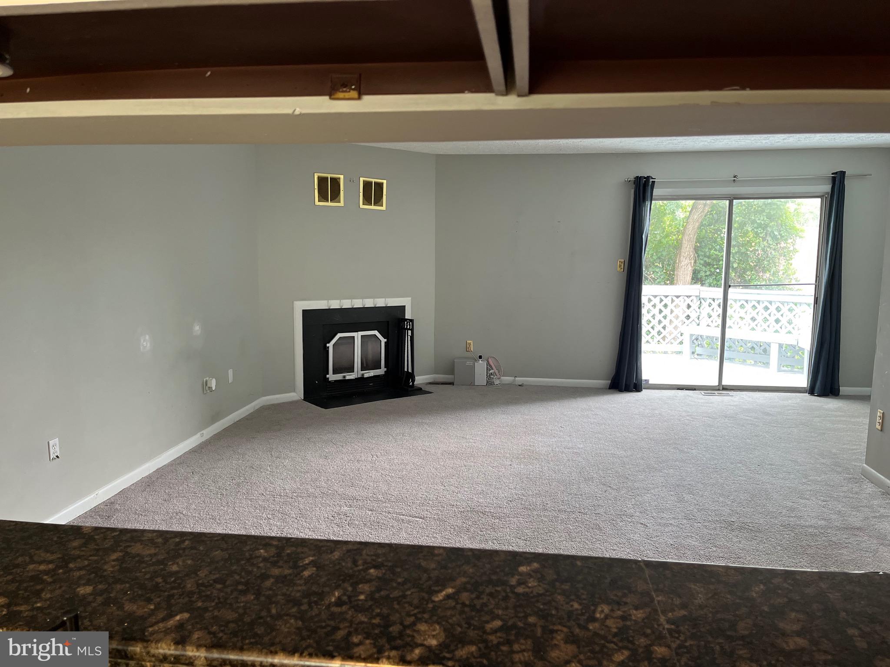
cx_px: 445
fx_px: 668
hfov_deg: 67.3
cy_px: 334
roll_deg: -0.4
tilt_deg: -8.8
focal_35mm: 26
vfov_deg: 53.1
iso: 125
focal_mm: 5.1
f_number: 1.6
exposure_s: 1/120
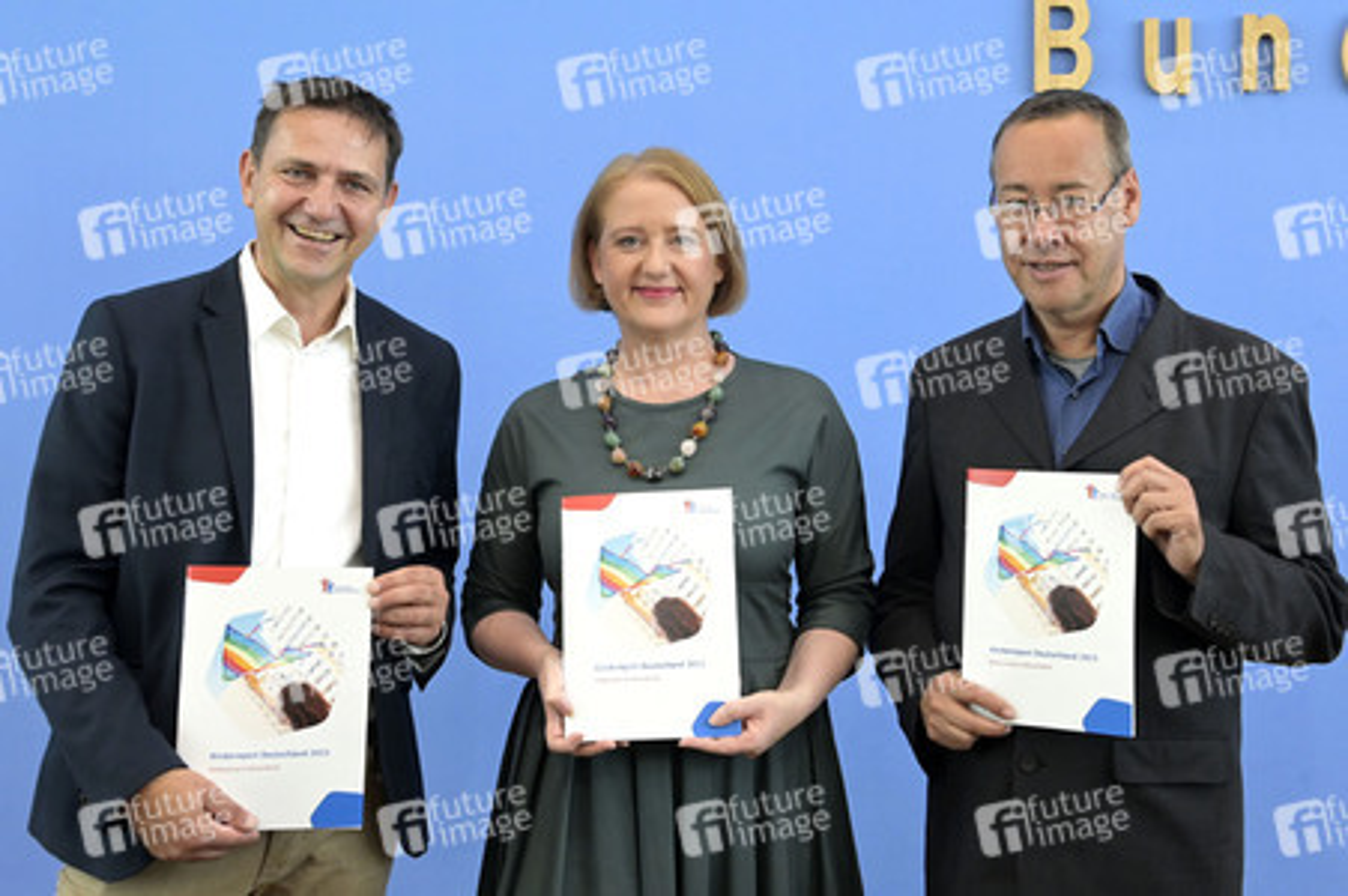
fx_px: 1497
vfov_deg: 33.4
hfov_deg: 48.5
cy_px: 448
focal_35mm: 40
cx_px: 674
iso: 6400
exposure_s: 1/640
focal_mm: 40
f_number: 7.1
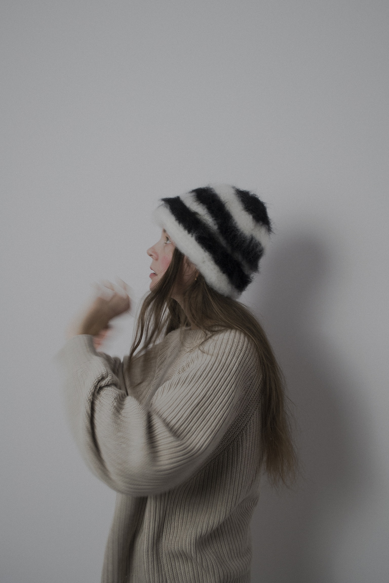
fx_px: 583
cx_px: 194
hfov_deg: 36.9
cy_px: 292
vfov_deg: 53.1
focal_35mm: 36
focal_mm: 24
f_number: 4.5
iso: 110
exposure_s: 1/40
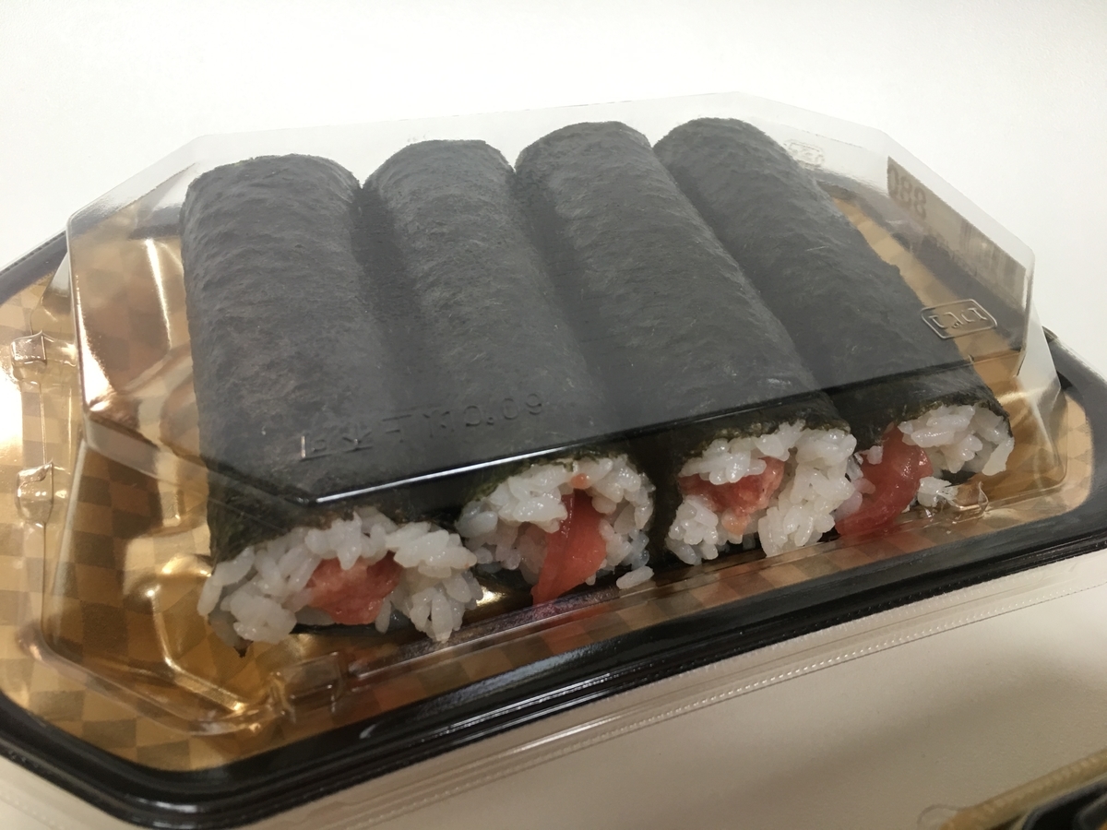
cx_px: 554
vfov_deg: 48.2
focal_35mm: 29
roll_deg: -3.2
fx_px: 927
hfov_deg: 61.7
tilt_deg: -42.5
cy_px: 415
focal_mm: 4.15
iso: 40
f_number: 2.2
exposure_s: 1/15
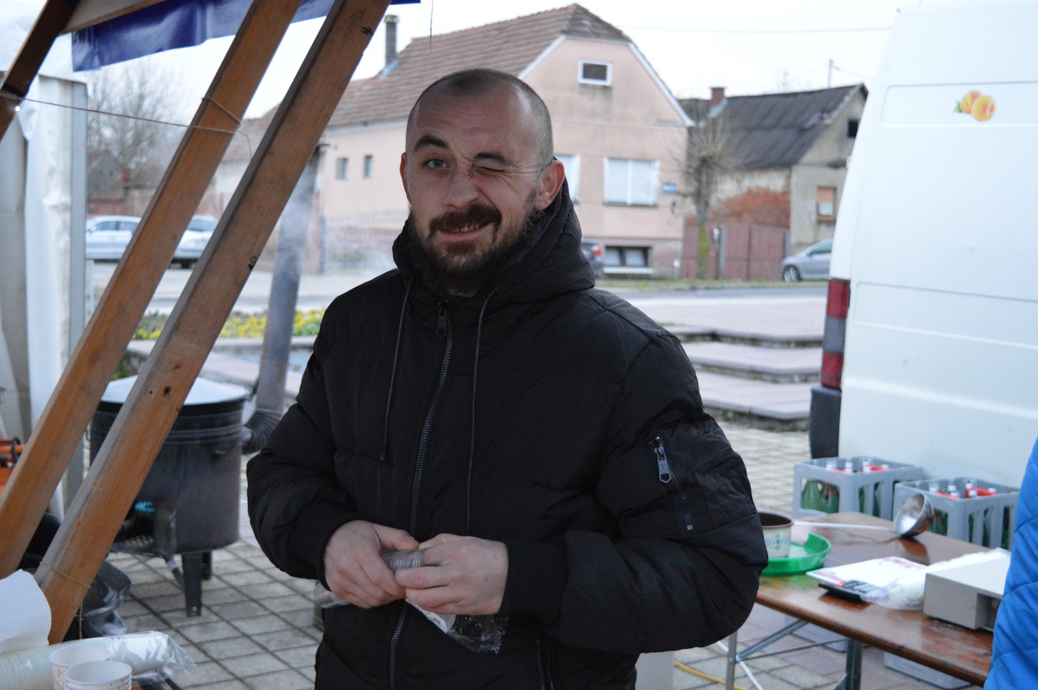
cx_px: 519
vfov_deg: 28.9
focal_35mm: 46
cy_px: 345
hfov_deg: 42.4
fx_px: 1340
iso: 3200
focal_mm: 31
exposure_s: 1/320
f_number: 4.2
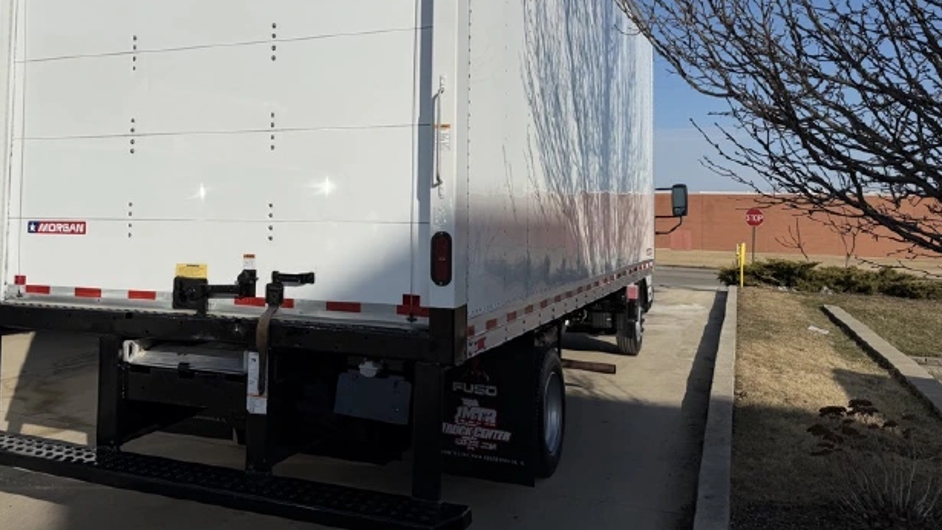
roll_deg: -1.4
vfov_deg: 34.2
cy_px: 158
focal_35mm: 34
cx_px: 361
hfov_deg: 57.4
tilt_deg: +4.9
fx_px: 849
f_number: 1.78
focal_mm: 6.76
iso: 80
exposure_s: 1/14286
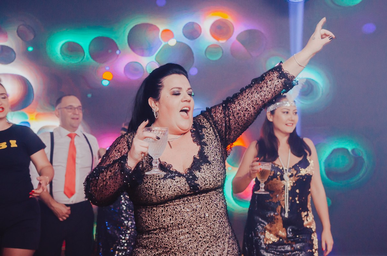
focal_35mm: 72
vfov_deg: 18.8
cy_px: 123
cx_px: 193
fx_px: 772
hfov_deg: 28.1
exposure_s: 1/60
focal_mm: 35
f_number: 2.8
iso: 400
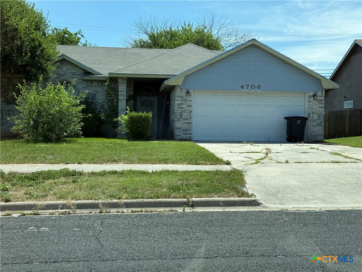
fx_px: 502
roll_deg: -0.8
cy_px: 136
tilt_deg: +0.5
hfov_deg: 39.7
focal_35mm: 48
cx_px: 181
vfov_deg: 30.3
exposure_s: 1/3226
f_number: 1.78
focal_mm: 6.76
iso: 64
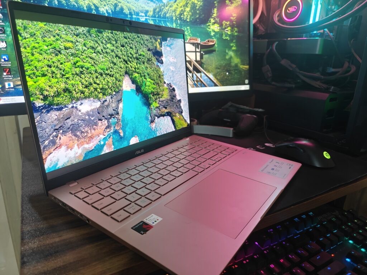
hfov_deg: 73.9
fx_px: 244
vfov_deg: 58.9
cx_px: 184
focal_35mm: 23
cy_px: 138
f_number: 1.6
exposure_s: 1/100
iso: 1600
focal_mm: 6.06
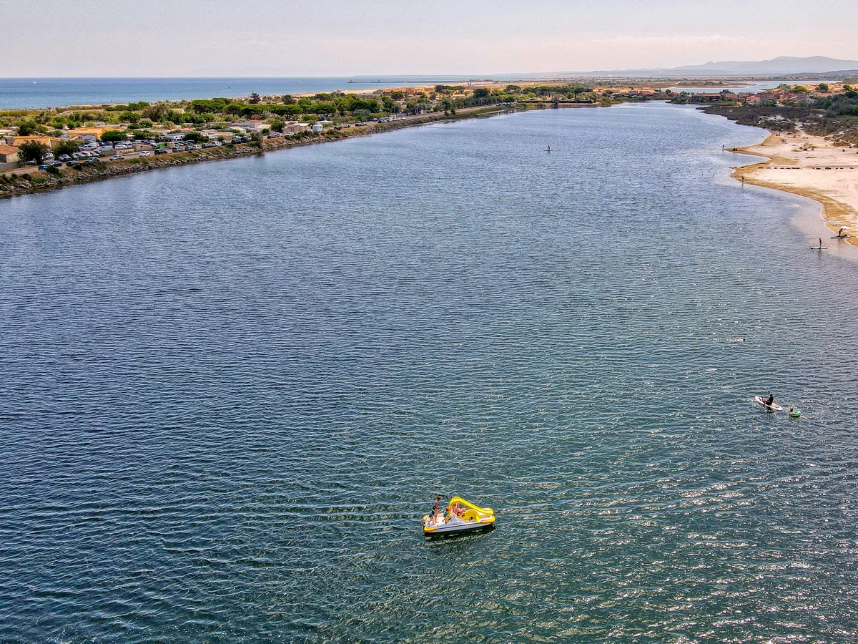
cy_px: 322
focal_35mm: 24
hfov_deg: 71.6
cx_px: 429
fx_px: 595
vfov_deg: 56.8
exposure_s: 1/40
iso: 100
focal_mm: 4.5
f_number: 2.8
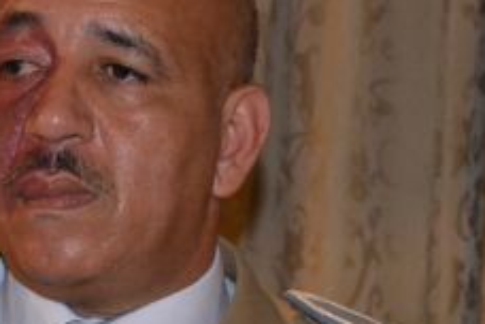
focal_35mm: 147
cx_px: 49
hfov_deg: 13.8
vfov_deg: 9.3
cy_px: 279
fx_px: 1986
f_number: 5
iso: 3200
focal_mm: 35
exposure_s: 1/60
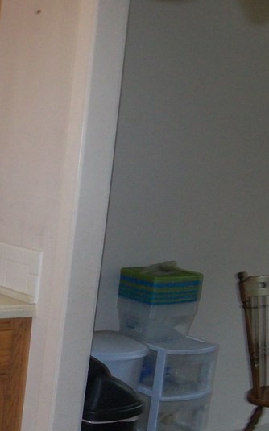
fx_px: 810
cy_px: 291
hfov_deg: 17.8
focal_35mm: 69
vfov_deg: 29.6
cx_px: -64
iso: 160
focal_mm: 6.1
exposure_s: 1/60
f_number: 2.7
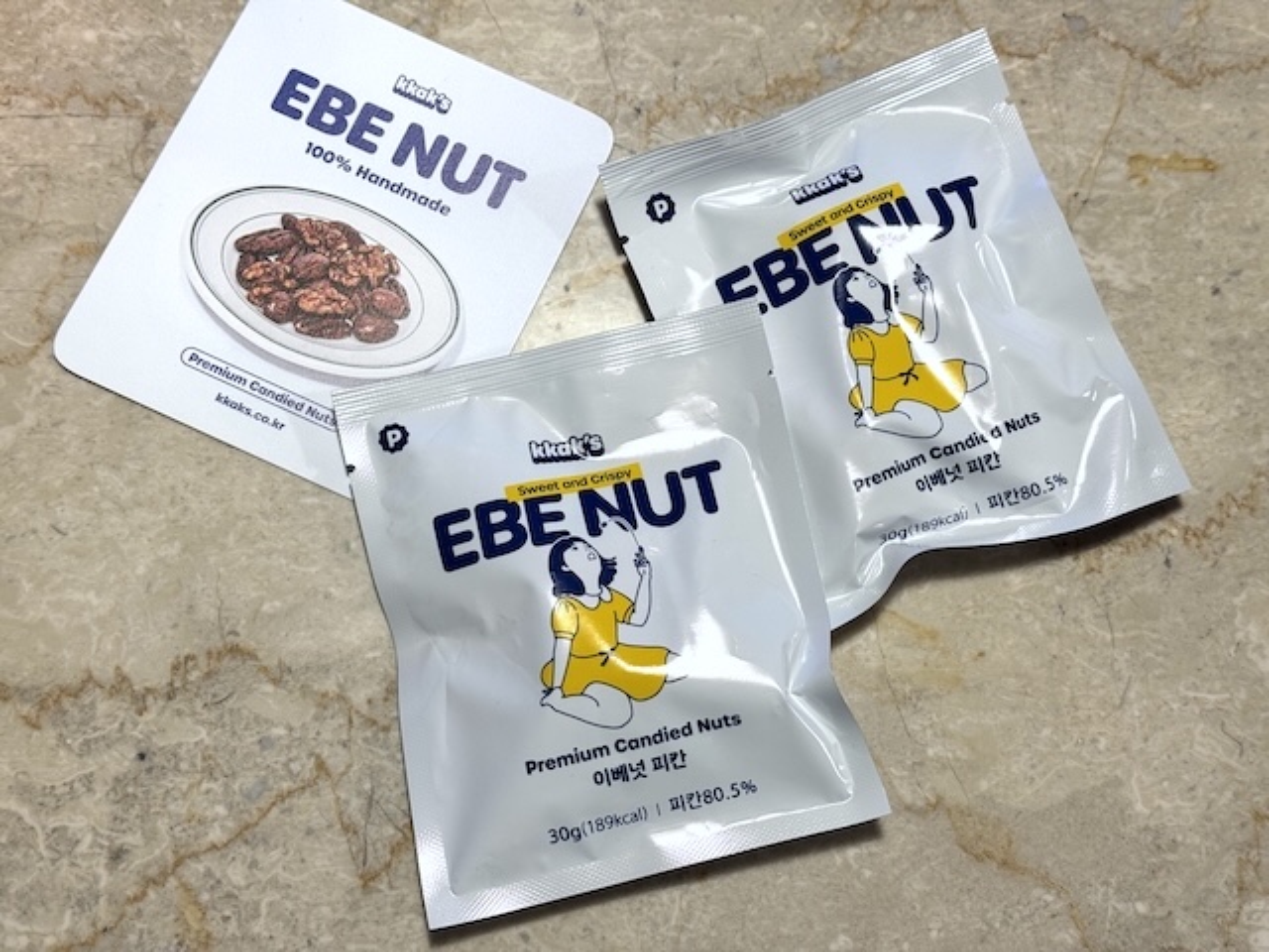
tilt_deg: -75.2
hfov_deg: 39.7
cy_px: 476
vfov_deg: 30.3
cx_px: 634
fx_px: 1760
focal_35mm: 48
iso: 50
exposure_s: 1/50
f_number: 1.78
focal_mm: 6.76
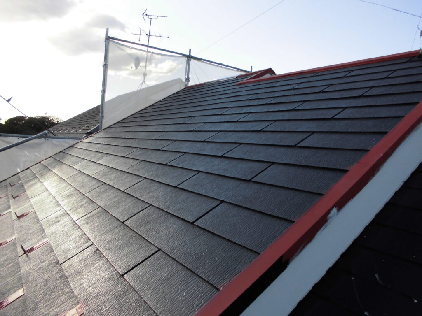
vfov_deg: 53.1
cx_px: 211
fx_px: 317
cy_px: 158
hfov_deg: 67.3
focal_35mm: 26
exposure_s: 1/250
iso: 100
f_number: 3.5
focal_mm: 4.6
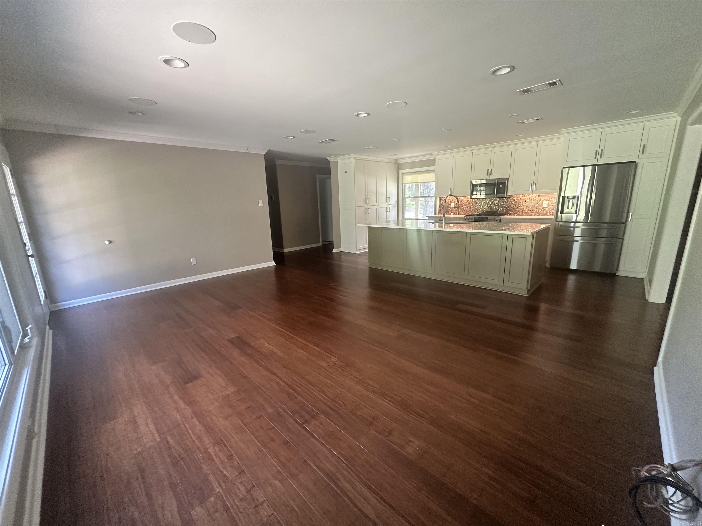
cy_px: 263
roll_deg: +1.8
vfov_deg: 85.7
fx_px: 284
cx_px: 351
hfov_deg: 102.1
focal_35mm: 14
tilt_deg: -13.1
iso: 400
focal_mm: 2.22
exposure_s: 1/60
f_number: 2.2
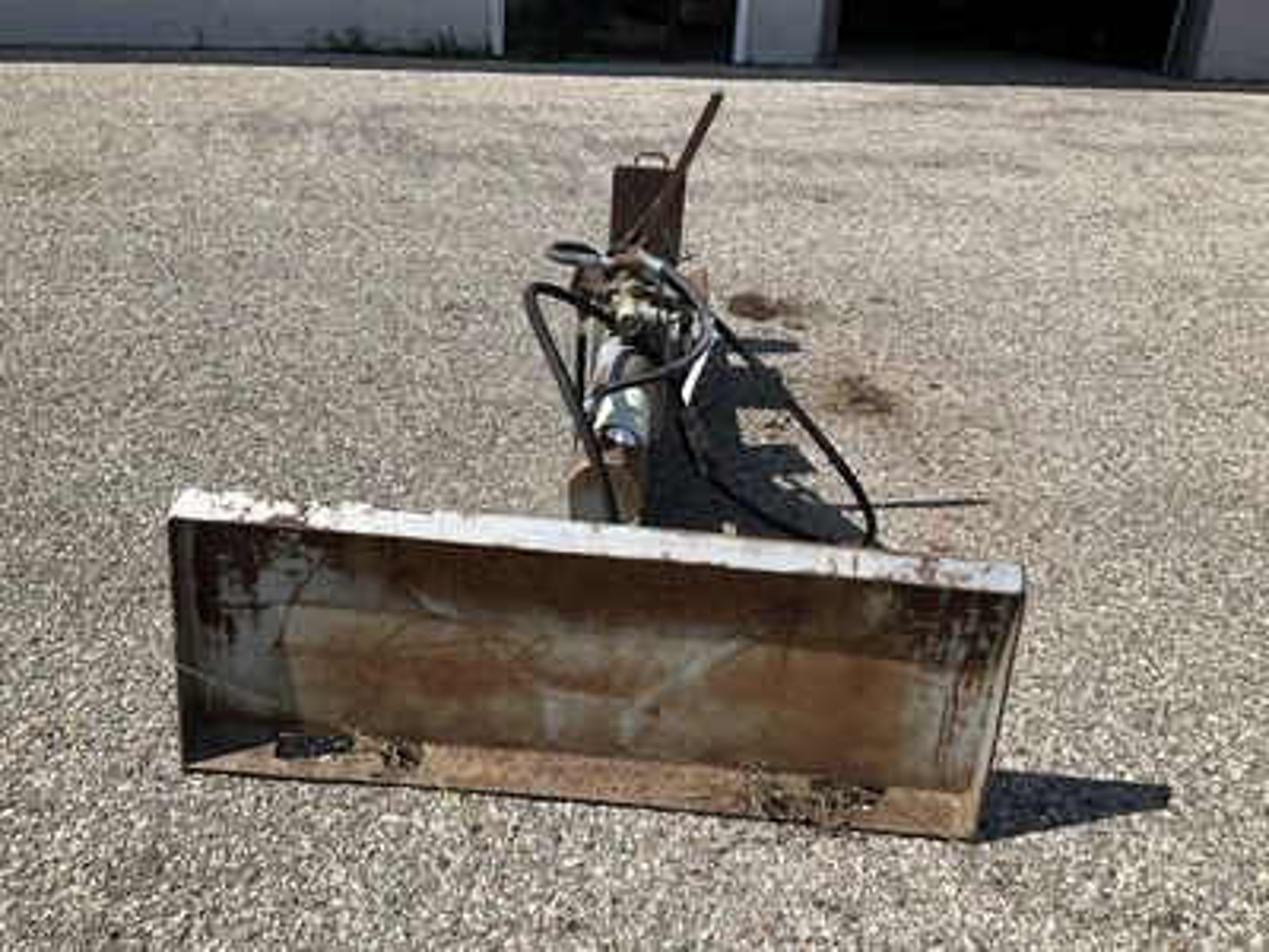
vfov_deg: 48.2
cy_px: 476
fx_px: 1063
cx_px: 634
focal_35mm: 29
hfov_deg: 61.7
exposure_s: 1/2227
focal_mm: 3
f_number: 1.8
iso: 25
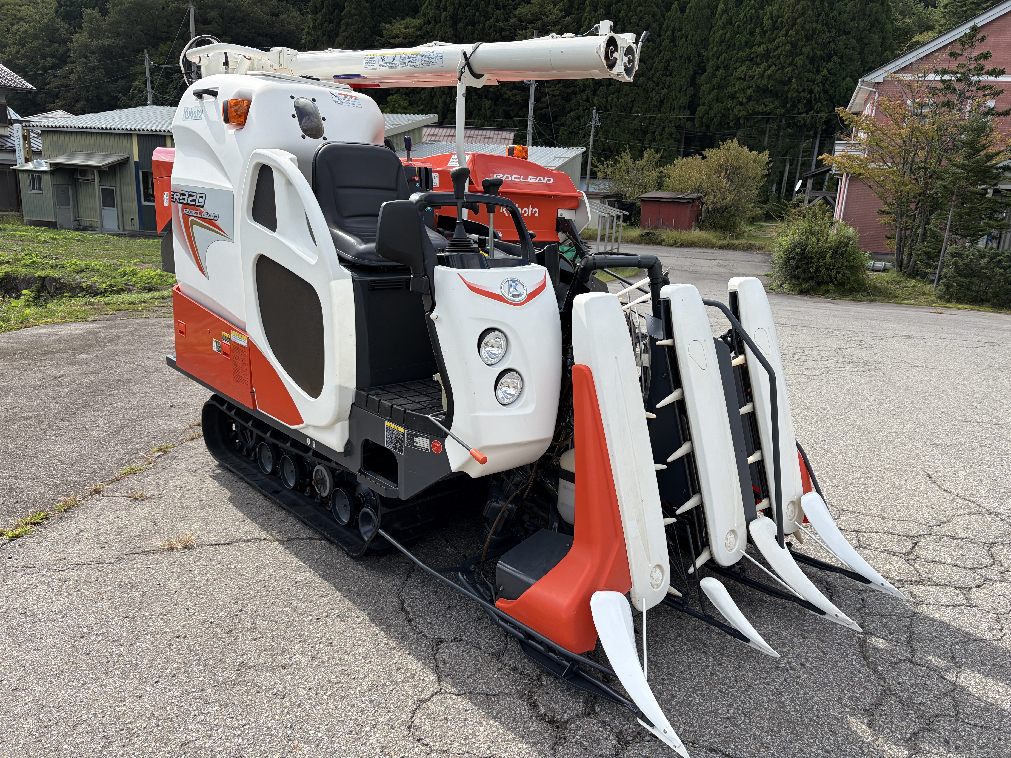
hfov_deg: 67.3
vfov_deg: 53.1
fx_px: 759
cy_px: 379
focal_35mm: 26
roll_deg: -2.5
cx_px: 506
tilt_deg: -13.5
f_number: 1.6
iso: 50
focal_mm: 5.96
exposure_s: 1/1953
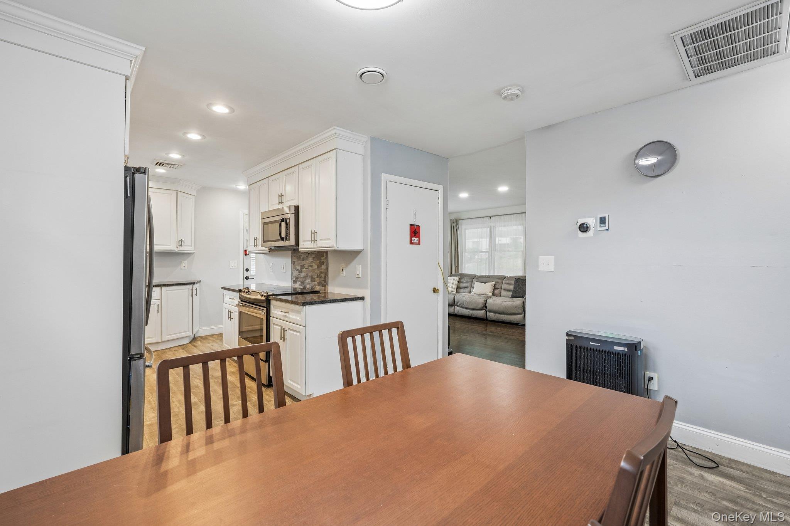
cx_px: 395
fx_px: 351
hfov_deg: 96.7
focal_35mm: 16
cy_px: 263
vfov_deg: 73.7
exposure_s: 1/10
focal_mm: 16
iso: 400
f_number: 9
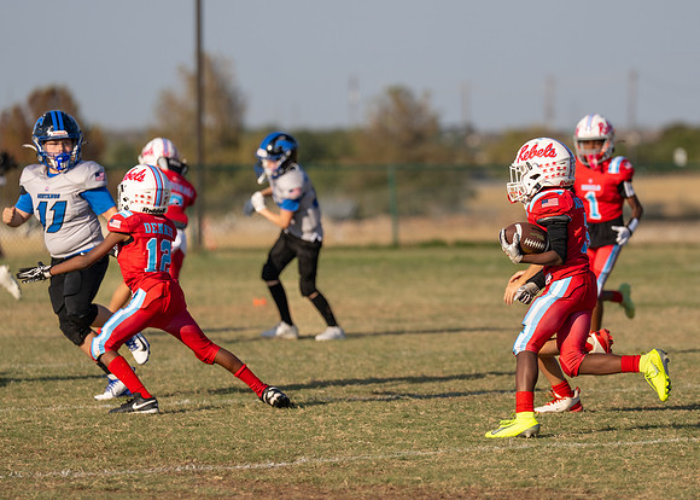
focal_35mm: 287
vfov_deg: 5.0
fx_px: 5695
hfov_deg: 7.0
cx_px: 478
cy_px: 260
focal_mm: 200
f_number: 3.2
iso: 125
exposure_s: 1/3200
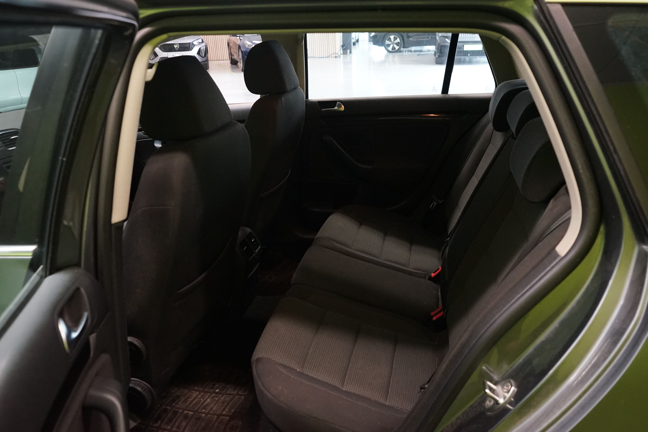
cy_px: 216
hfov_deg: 65.5
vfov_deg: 46.4
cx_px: 324
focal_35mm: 28
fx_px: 504
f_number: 6.3
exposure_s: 1/30
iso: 4000
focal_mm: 28
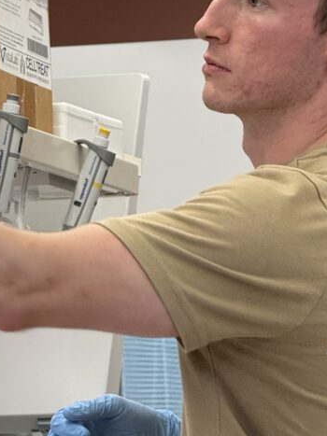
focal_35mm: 263
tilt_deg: +5.0
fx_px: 3314
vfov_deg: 7.5
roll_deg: +0.6
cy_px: 294
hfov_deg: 5.6
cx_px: 126
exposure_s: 1/99
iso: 100
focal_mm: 15.66
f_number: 2.8
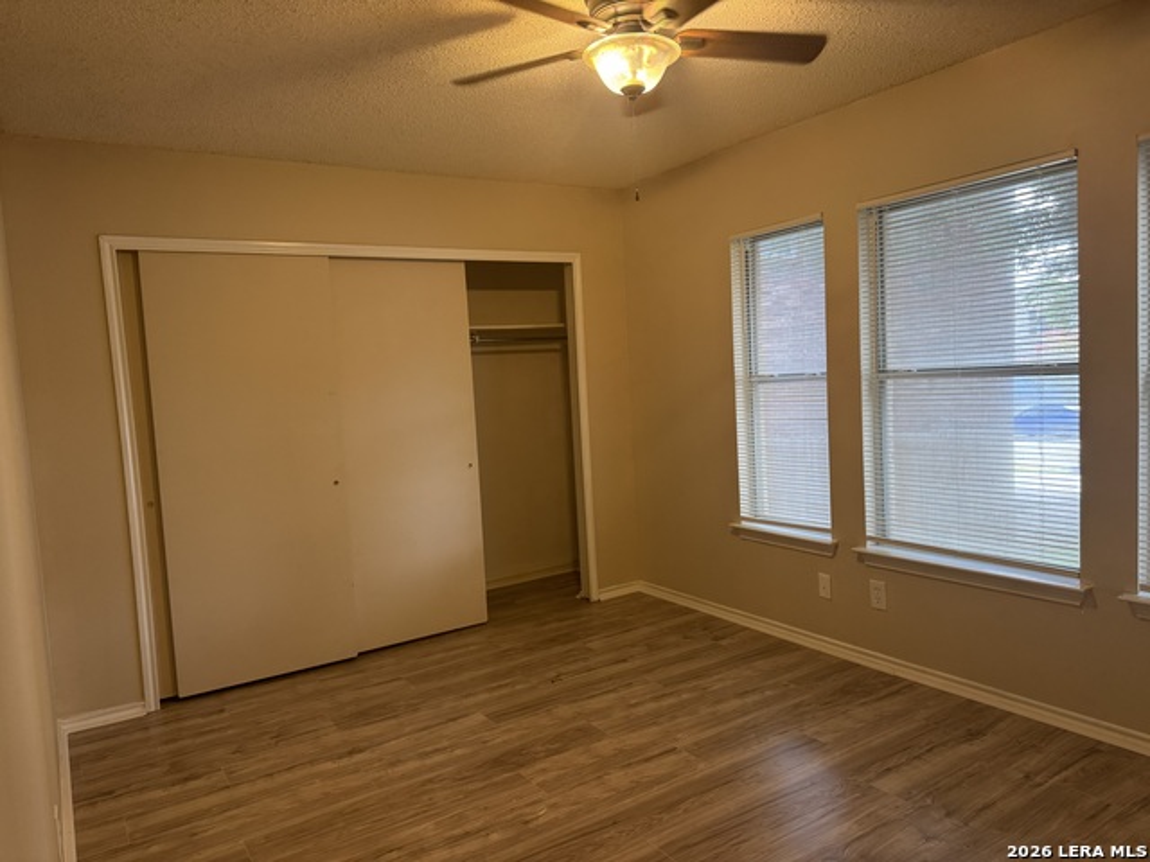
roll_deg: +3.0
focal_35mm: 24
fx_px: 797
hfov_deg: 71.6
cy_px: 431
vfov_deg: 56.8
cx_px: 575
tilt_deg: -5.5
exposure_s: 1/60
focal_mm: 6.76
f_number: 1.78
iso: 250
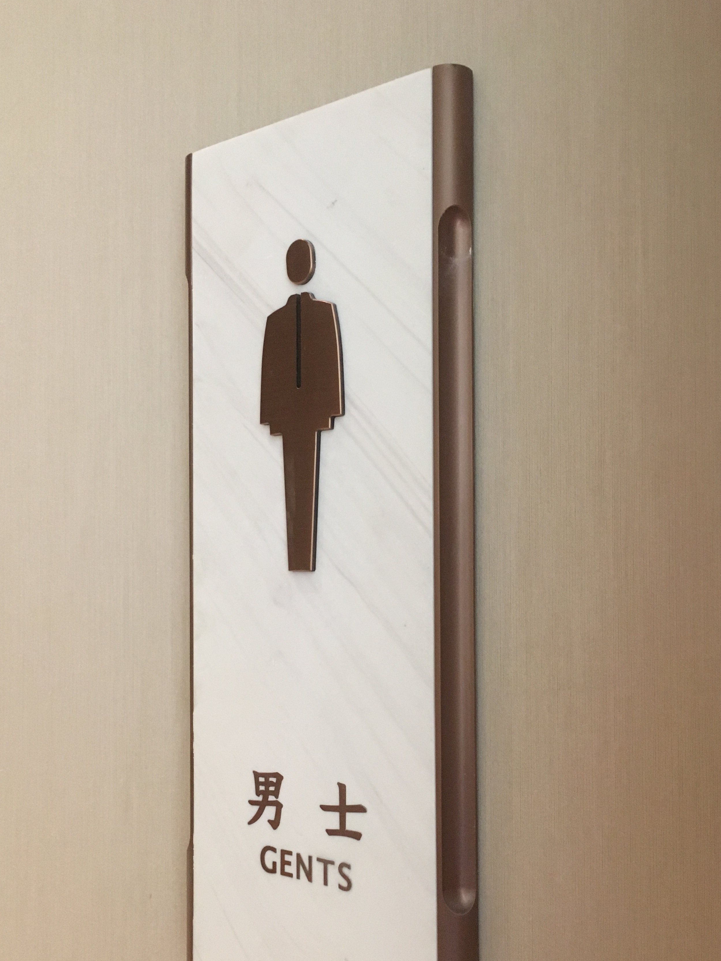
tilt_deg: +0.7
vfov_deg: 52.4
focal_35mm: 35
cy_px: 553
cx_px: 334
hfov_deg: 40.7
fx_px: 972
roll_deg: -0.4
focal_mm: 4.15
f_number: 2.2
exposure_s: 1/33
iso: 200
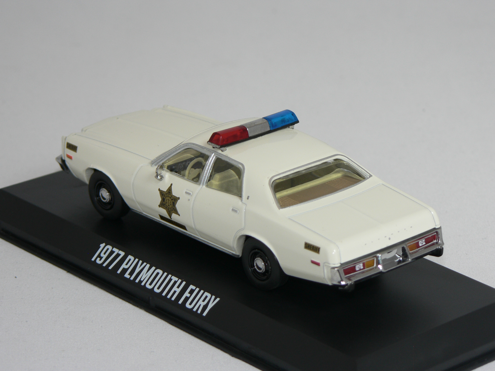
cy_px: 186
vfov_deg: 10.3
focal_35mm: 144
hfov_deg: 13.7
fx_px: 2059
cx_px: 248
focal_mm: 24.1
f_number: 3.3
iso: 80
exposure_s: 1/60
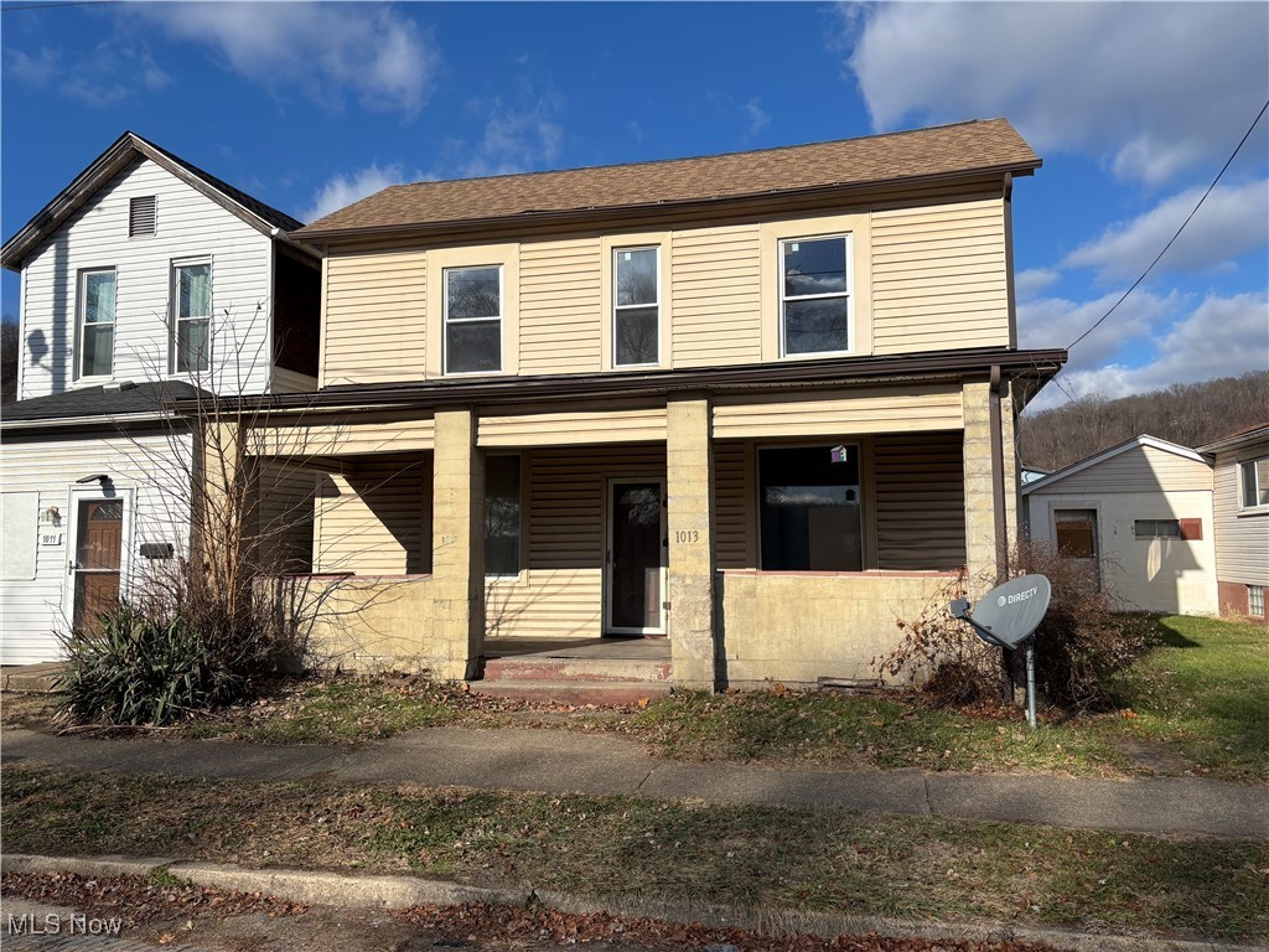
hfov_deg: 67.3
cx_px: 634
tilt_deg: +5.2
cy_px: 476
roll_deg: -0.1
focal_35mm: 26
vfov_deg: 53.1
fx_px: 953
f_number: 1.6
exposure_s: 1/5618
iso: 50
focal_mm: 5.96
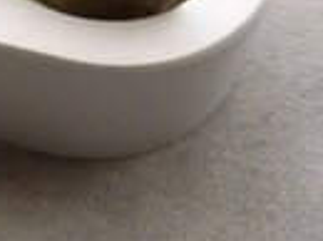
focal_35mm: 168
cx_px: -231
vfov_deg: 8.2
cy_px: -306
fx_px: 1565
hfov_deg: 11.1
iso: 160
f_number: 3.8
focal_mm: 6.1
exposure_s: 1/50
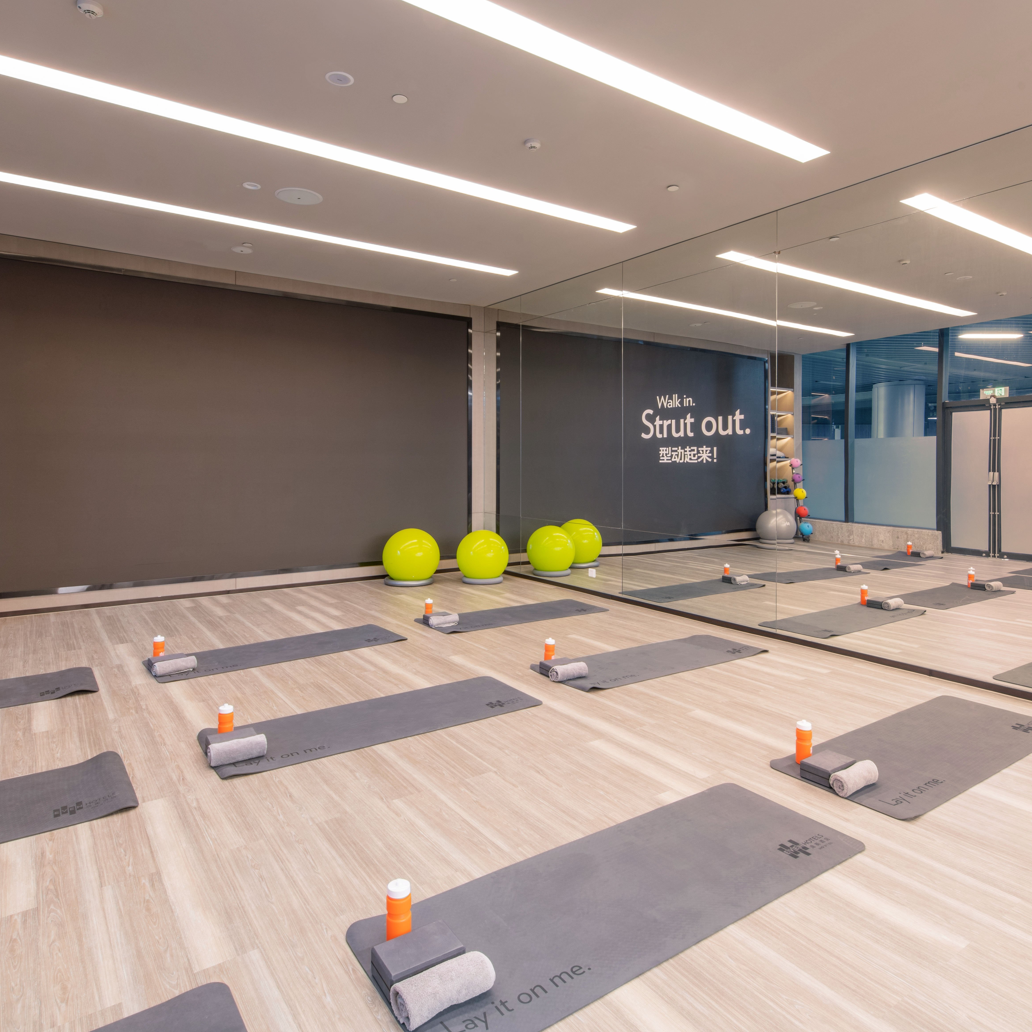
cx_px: 526
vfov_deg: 72.1
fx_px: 708
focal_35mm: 21
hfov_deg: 72.1
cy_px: 479
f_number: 16
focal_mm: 14
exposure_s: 8
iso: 100
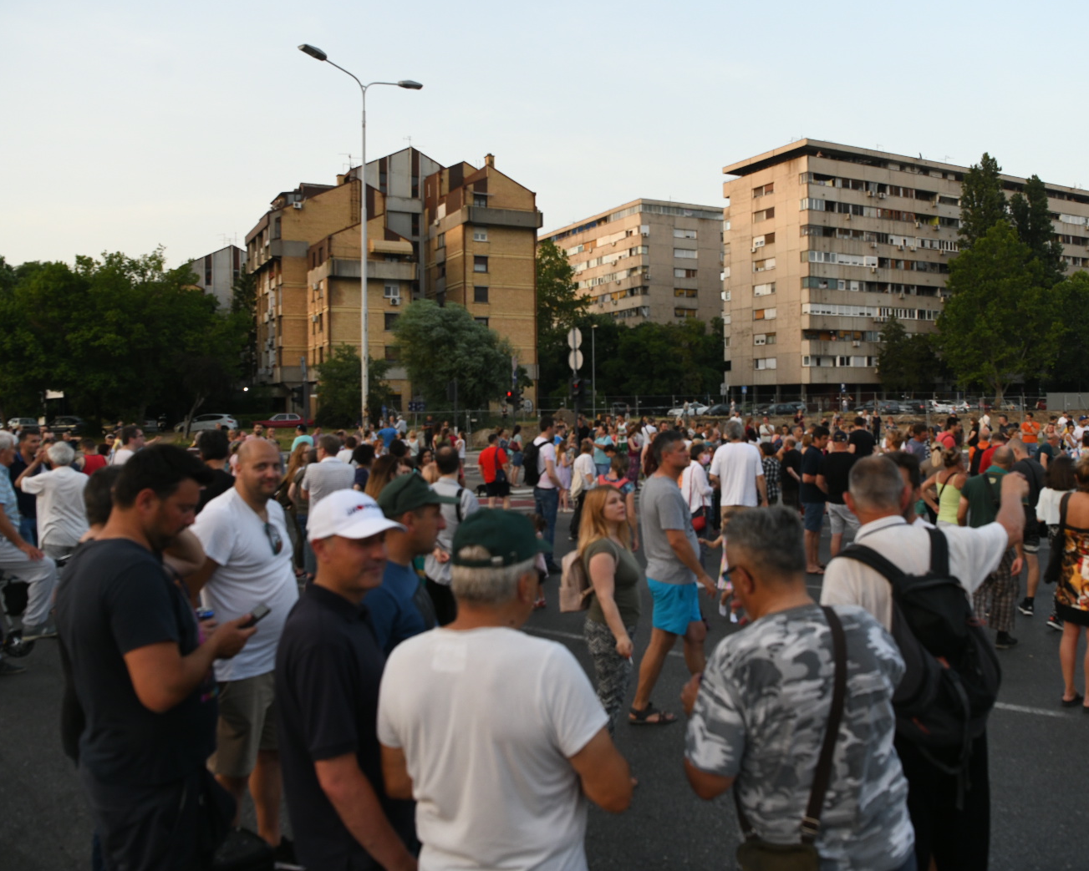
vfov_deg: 51.5
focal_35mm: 28
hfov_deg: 62.0
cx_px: 604
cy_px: 422
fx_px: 903
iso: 1000
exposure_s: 1/1000
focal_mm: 24
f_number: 4.5
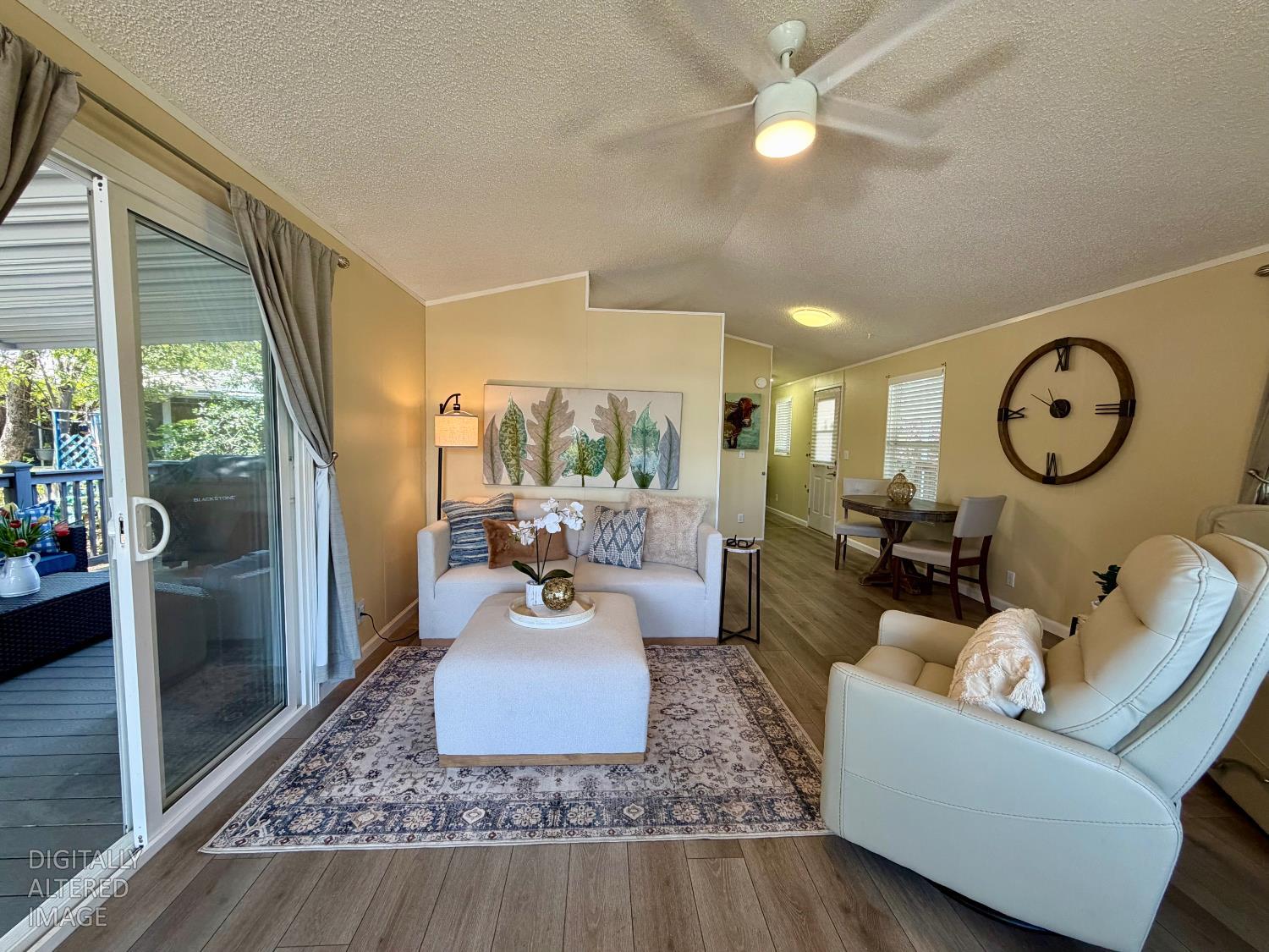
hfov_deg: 102.1
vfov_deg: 85.7
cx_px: 634
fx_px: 513
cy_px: 476
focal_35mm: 14
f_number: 2.2
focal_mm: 2.22
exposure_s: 1/120
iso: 200
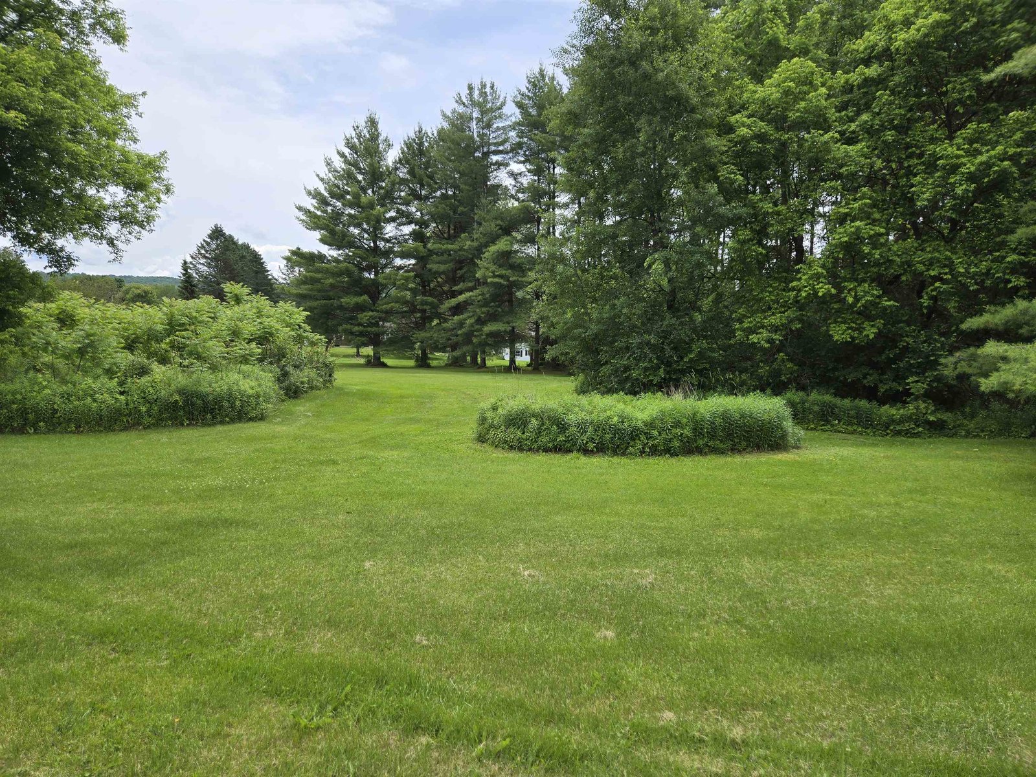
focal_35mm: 23
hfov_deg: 73.9
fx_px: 688
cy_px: 388
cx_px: 518
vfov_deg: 58.9
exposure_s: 1/1593
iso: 25
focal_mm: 5.4
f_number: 1.8
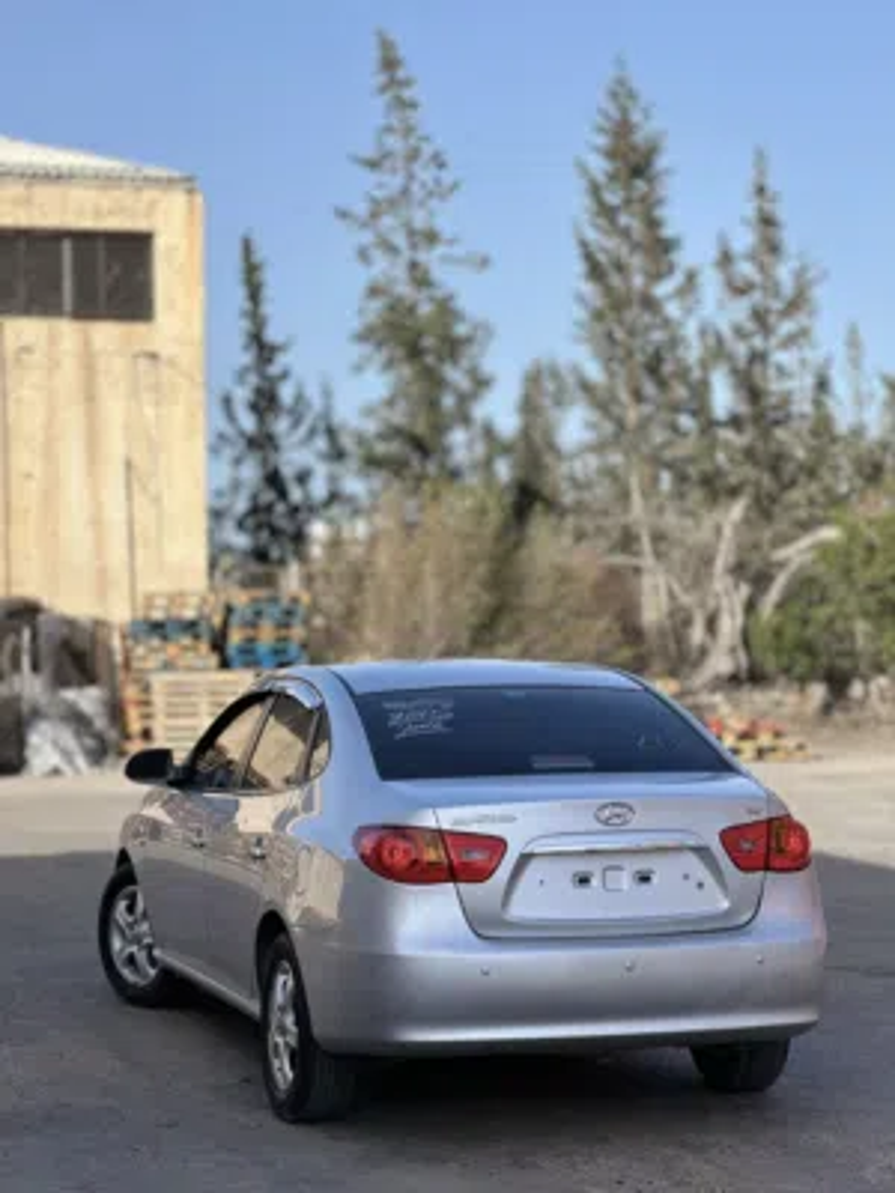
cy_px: 596
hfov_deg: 19.1
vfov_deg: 25.3
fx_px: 2654
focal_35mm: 77
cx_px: 448
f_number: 2.8
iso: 32
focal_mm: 9
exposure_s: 1/573
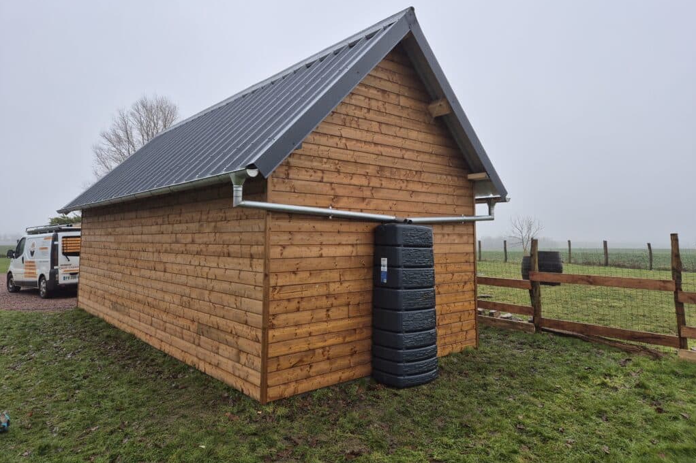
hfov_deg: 73.8
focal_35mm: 24
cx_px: 348
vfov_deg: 53.0
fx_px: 464
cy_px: 204
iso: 40
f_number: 1.8
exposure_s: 1/180
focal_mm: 5.4
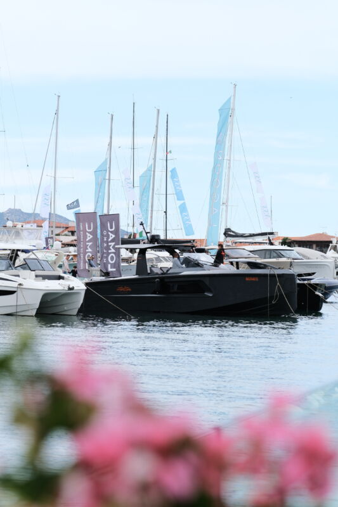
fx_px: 1226
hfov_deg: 15.7
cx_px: 169
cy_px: 254
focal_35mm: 87
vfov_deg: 23.4
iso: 640
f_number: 4
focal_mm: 57.9
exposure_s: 1/2000
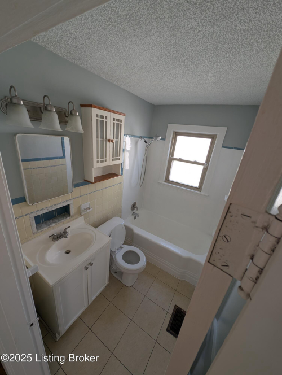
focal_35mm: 12
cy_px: 188
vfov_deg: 110.5
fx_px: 130
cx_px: 141
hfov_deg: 94.6
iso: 80
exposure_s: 1/71.1
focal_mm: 2.23
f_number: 1.95
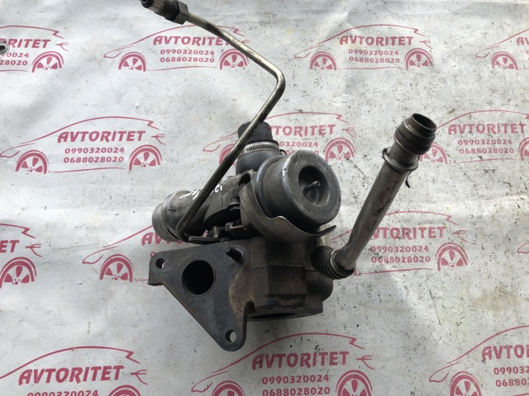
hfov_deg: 63.4
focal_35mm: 28
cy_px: 198
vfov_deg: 49.7
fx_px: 428
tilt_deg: -71.3
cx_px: 264
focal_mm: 4
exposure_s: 1/120
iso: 25
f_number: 1.8
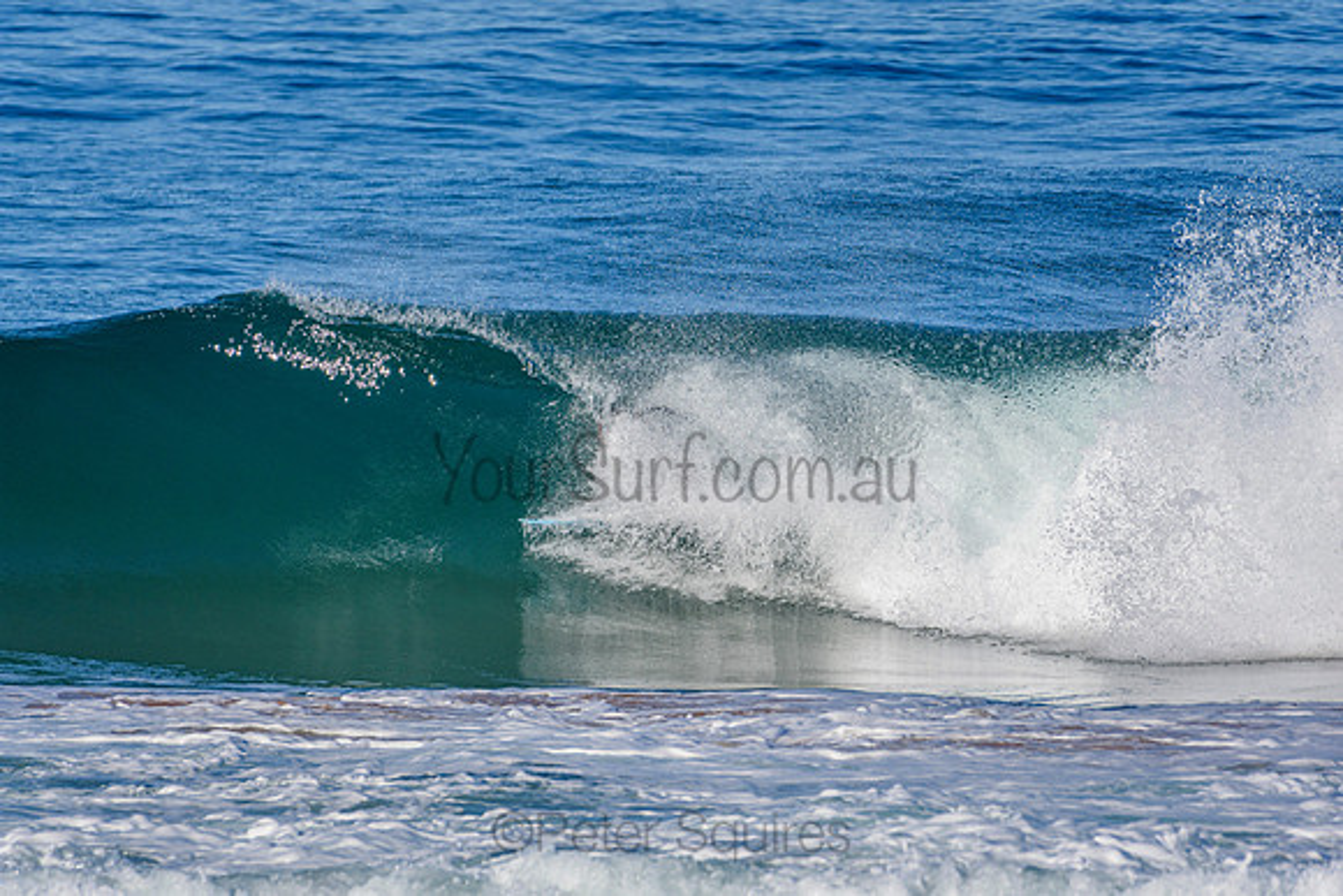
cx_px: 672
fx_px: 27984
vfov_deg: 1.8
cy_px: 448
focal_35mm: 750
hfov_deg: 2.7
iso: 250
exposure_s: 1/2000
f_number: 5.6
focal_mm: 500
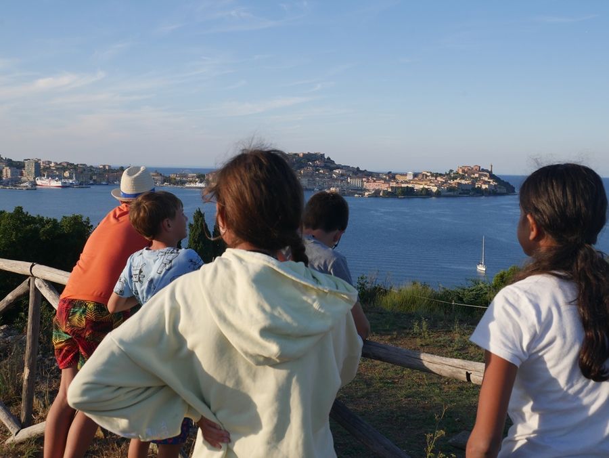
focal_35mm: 42
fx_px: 739
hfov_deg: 44.8
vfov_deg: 34.4
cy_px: 229
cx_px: 304
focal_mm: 21
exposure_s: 1/320
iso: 200
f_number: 8
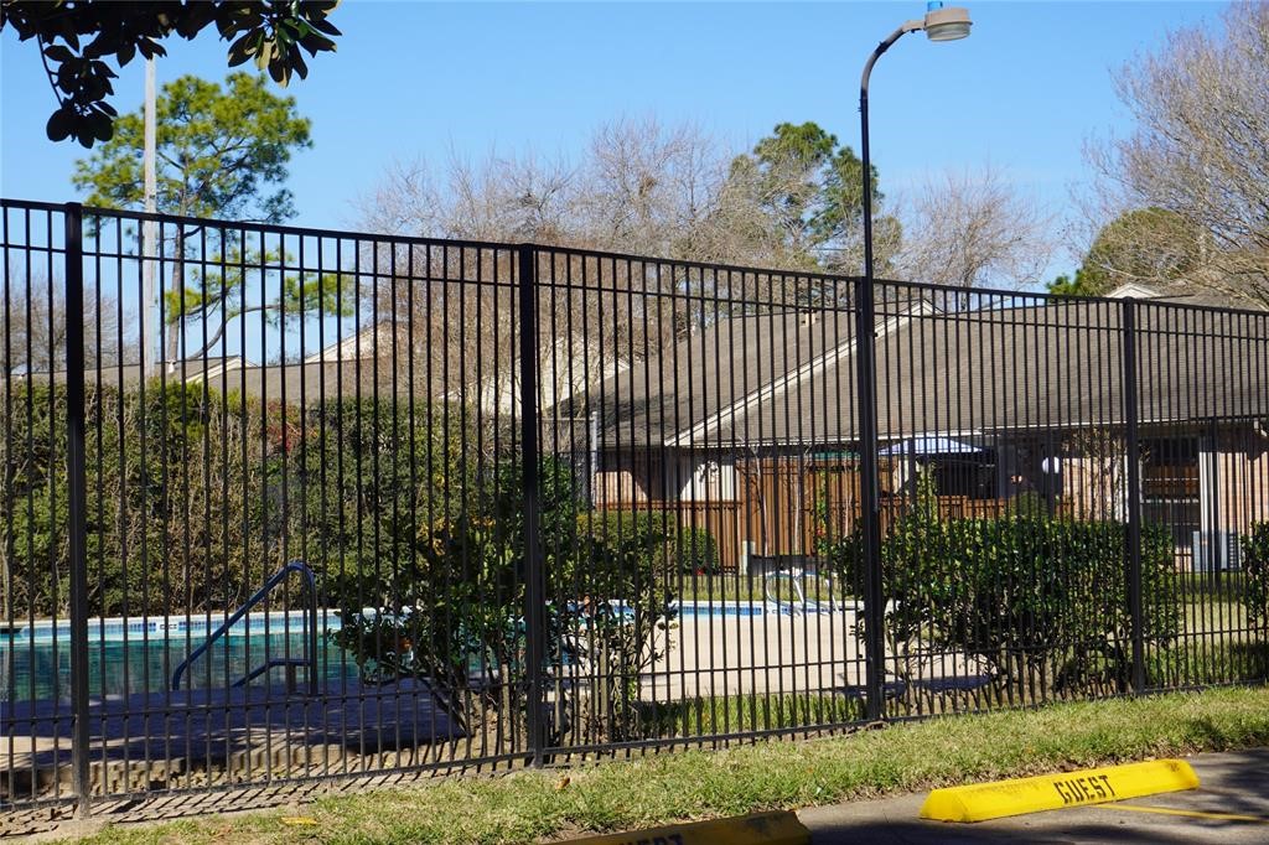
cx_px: 634
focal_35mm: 75
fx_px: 2643
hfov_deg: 27.0
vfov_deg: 18.2
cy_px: 422
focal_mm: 50
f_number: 13
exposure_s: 1/100
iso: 100
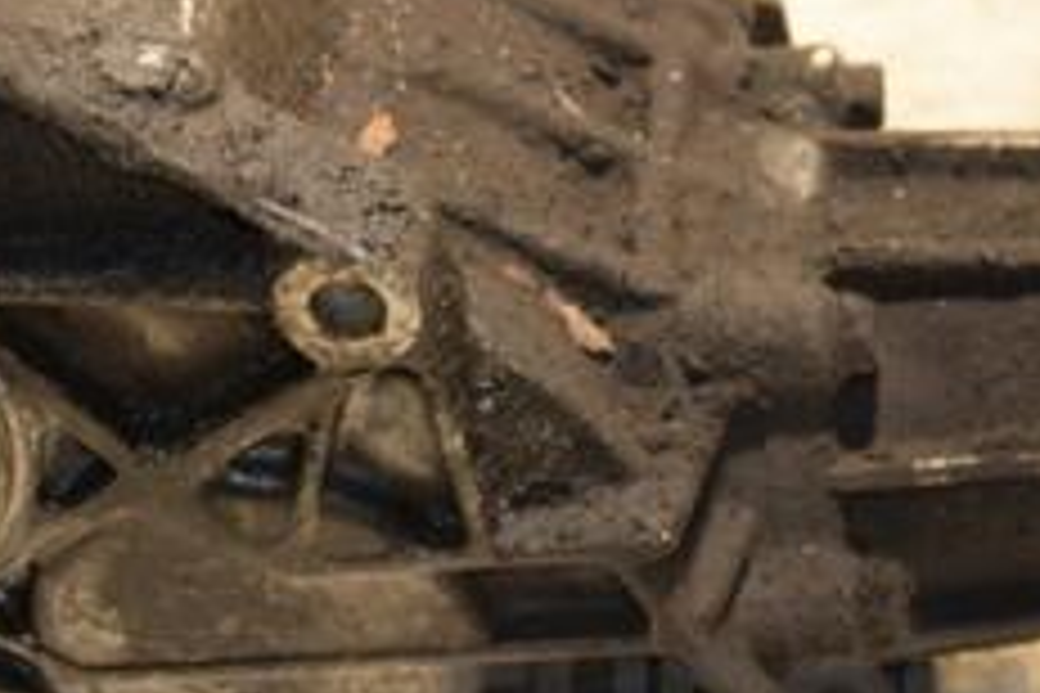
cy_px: 126
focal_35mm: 136
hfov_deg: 15.0
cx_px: 351
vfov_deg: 10.0
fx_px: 3937
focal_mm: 35
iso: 800
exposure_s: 1/125
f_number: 5
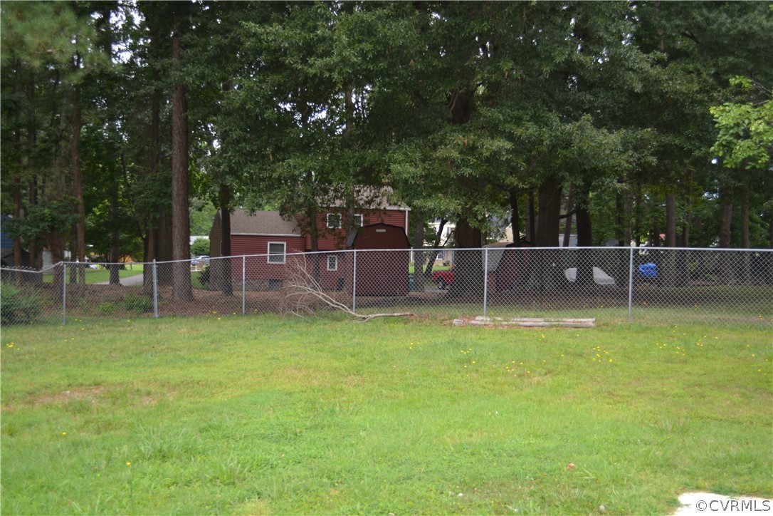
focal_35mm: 39
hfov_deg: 49.6
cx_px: 386
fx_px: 837
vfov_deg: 34.2
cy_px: 258
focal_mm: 26
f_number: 4.2
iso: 100
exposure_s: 1/125
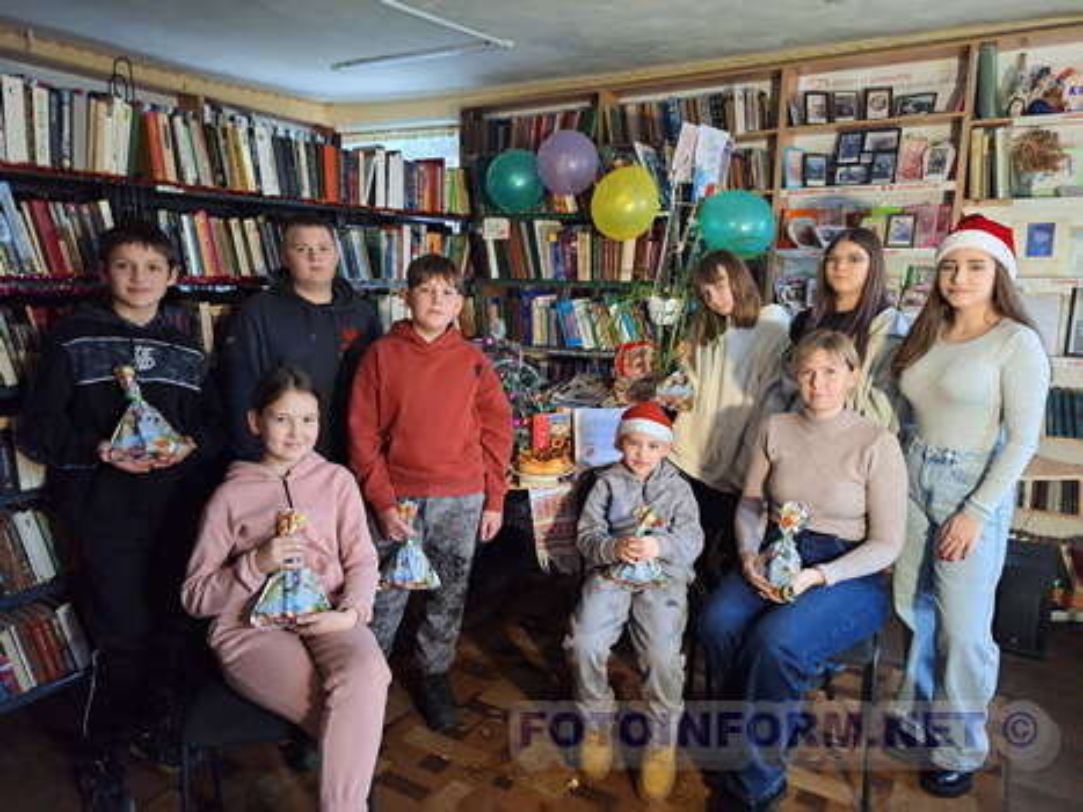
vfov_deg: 58.9
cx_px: 542
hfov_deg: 73.9
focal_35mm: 23
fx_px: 719
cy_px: 406
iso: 1600
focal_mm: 5.54
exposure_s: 1/10
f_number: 1.8
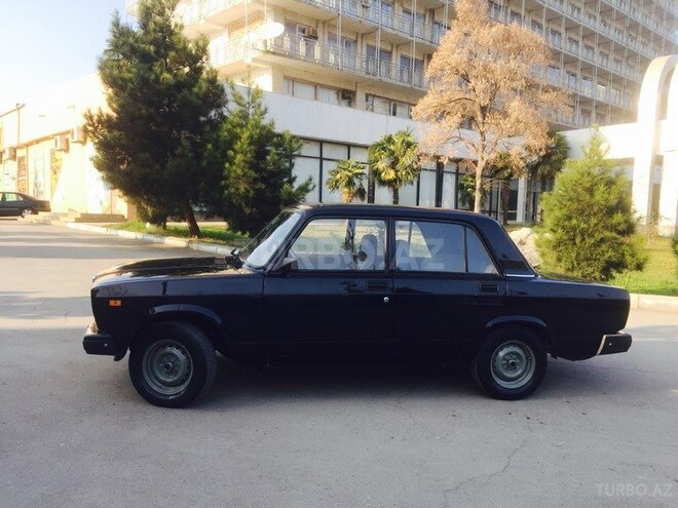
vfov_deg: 48.2
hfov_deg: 61.7
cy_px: 254
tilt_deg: -4.5
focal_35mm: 29
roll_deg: -2.7
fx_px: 568
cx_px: 339
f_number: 2.2
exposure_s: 1/527
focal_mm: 4.15
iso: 32
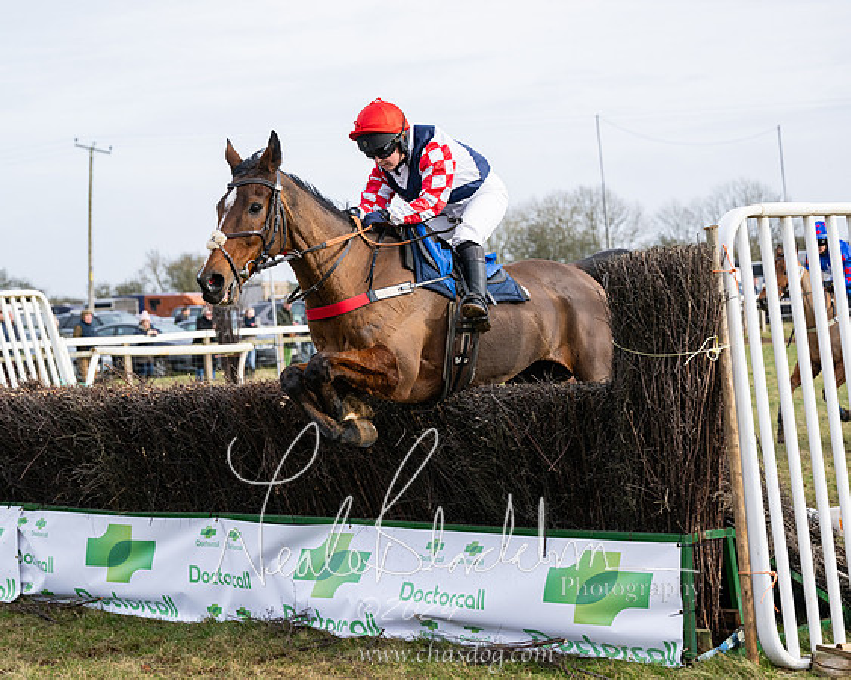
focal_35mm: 79
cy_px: 340
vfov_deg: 19.4
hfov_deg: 24.2
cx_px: 426
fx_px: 1985
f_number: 4
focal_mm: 70
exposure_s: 1/2000
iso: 400
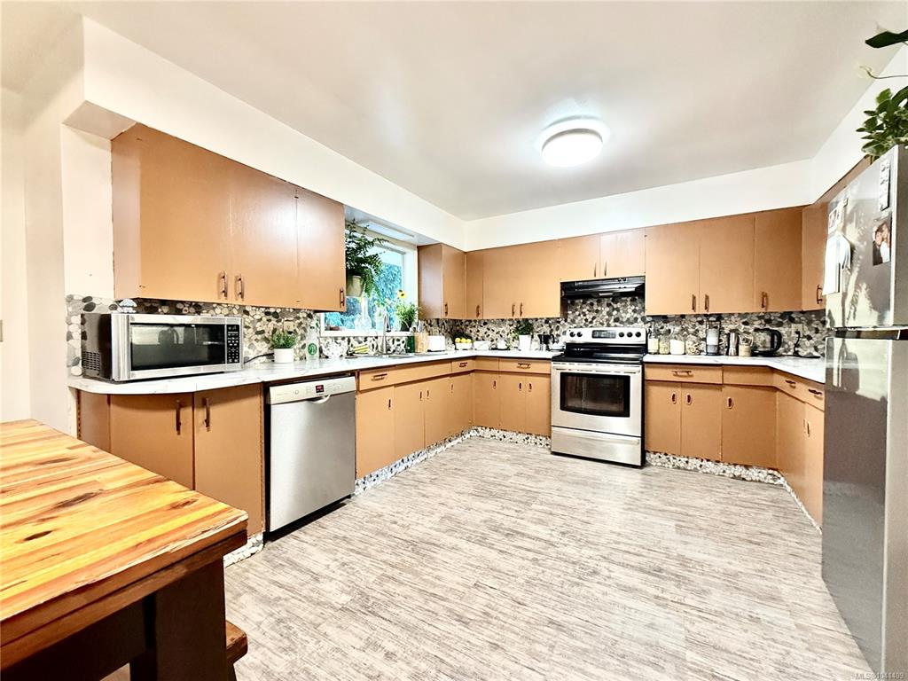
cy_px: 340
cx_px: 454
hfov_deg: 102.1
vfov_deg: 85.7
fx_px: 367
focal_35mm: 14
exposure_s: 1/60
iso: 640
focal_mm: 2.22
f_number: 2.2
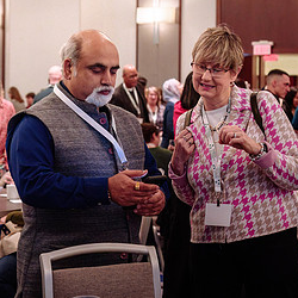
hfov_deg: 19.3
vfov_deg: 19.3
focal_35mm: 90
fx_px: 877
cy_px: 118
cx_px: 151
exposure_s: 1/100
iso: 1600
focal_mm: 35
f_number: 2.8
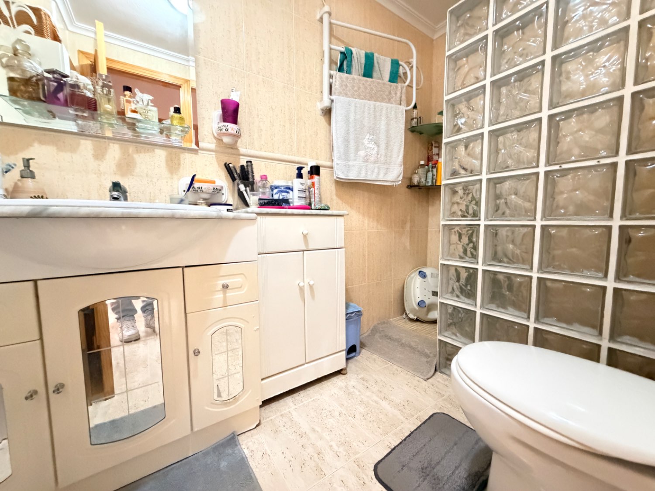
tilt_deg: -5.3
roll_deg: +1.2
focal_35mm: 14
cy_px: 246
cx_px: 328
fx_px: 265
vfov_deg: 85.7
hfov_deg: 102.1
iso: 1600
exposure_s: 1/33
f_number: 2.2
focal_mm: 2.22
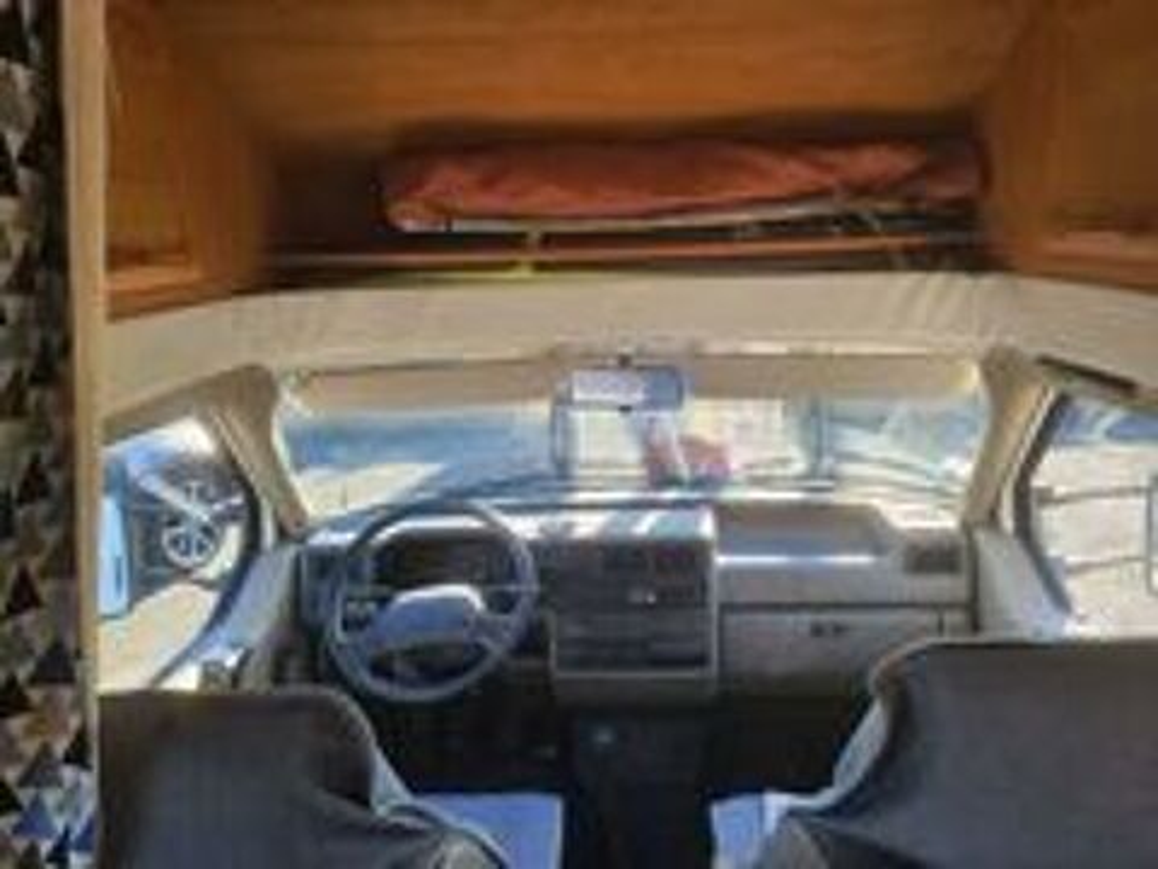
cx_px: 579
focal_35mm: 25
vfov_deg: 54.9
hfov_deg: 69.4
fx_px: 836
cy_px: 434
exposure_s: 1/120
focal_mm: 7
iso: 25
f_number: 1.8
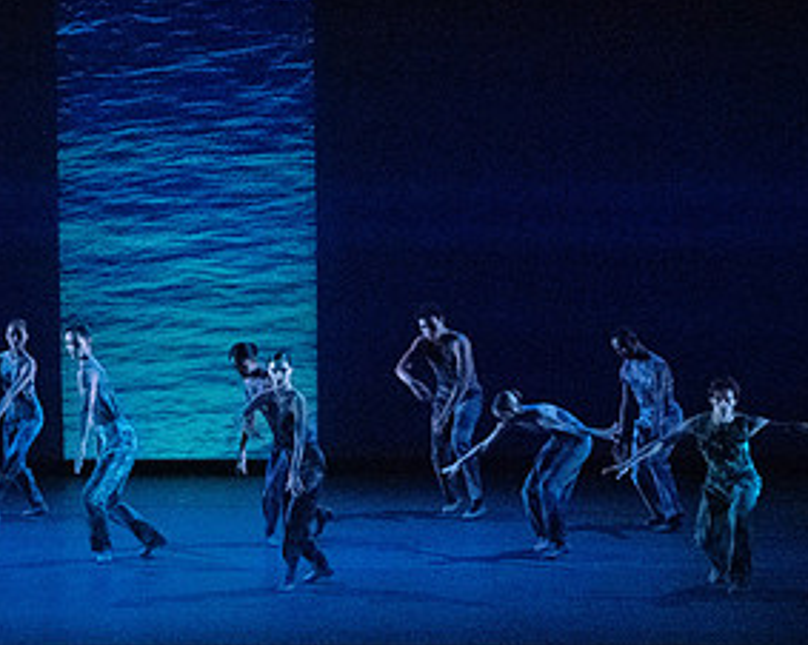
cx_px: 140
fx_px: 6309
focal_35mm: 264
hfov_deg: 7.3
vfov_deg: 5.9
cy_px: 150
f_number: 5.6
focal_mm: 137
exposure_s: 1/400
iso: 25600
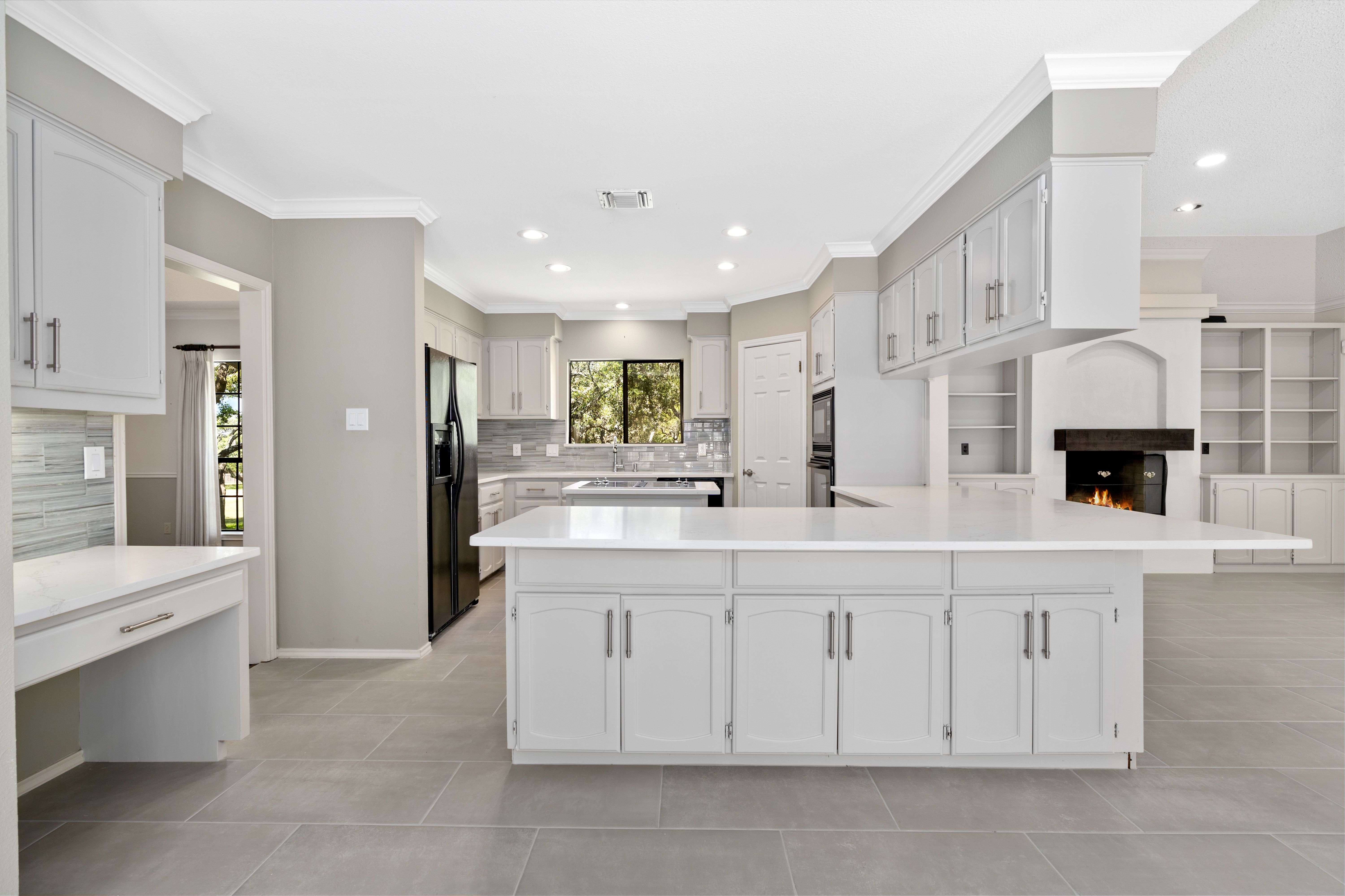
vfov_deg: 73.7
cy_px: 448
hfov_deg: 96.7
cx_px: 672
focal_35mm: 16
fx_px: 598
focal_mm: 16
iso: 320
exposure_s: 1/5
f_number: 8
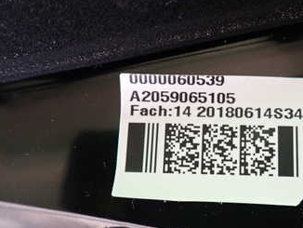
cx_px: 211
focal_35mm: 46
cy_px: 123
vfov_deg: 31.5
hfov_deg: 40.5
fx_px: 403
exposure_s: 1/30
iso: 250
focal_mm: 4.5
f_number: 2
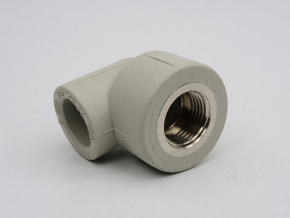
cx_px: 145
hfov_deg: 29.4
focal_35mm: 66
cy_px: 109
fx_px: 553
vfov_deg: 22.3
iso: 100
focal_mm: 14.1
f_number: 8
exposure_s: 1/320
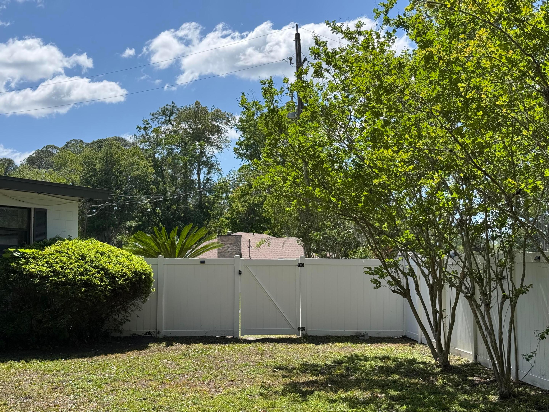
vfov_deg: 30.3
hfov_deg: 39.7
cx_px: 274
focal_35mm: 48
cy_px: 206
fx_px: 761
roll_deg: -0.2
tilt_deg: +4.7
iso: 100
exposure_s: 1/4329
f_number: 1.78
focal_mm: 6.76
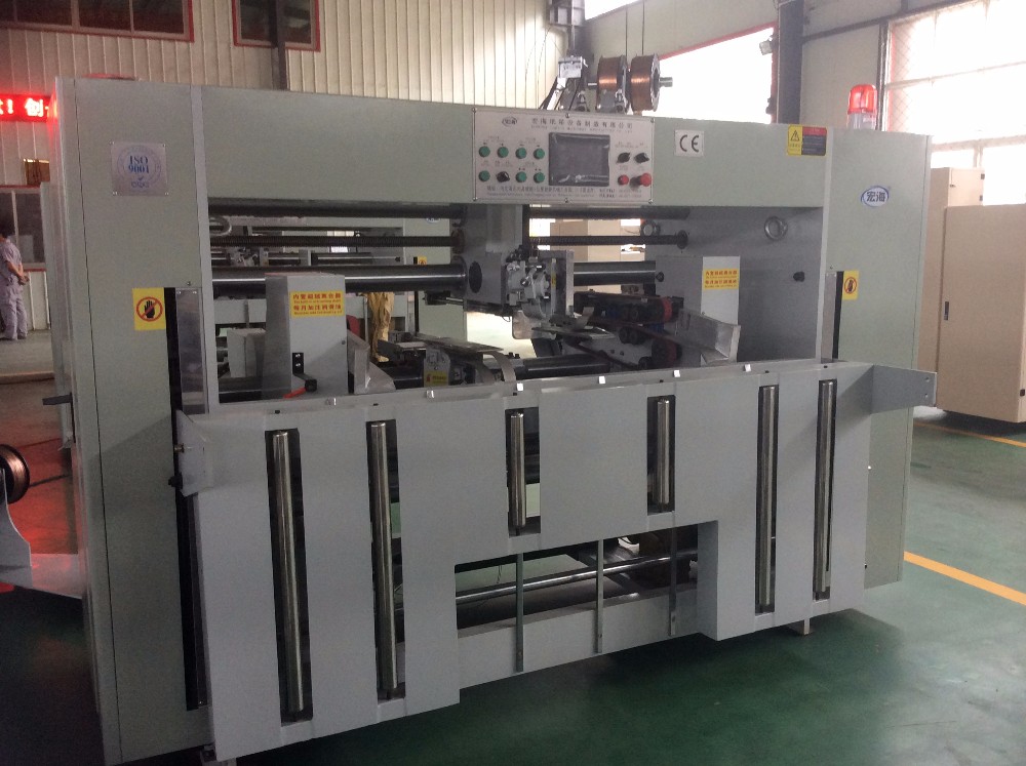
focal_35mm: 33
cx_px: 513
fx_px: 977
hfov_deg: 55.4
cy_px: 383
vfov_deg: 42.8
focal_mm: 3.3
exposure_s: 1/24
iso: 100
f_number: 2.4
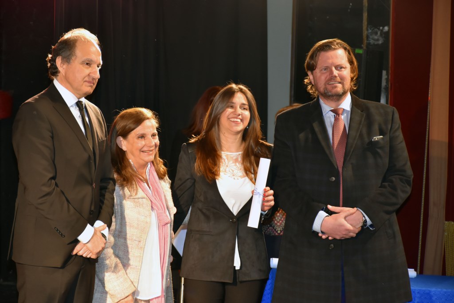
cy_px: 152
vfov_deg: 10.2
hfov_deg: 15.2
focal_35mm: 135
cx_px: 227
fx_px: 1703
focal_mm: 90
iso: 800
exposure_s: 1/60
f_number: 5.3
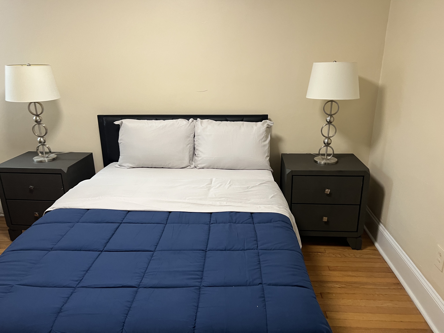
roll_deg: +0.1
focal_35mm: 26
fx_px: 333
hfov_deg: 67.3
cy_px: 166
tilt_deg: -17.3
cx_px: 222
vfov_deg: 53.1
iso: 160
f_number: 1.5
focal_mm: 5.7
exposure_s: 1/60
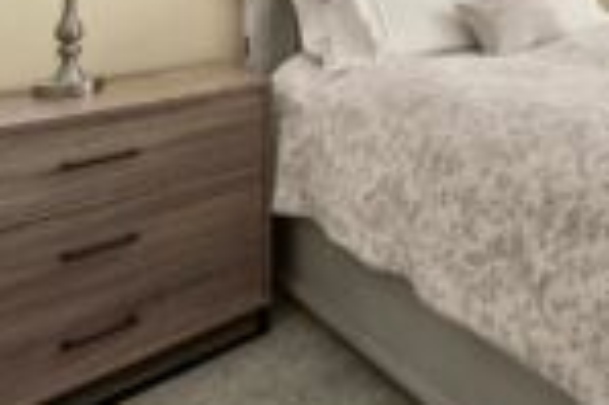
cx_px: 605
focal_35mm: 35
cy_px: -39
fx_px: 591
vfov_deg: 33.1
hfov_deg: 46.0
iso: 1000
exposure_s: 1/25
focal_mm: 13
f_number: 7.1
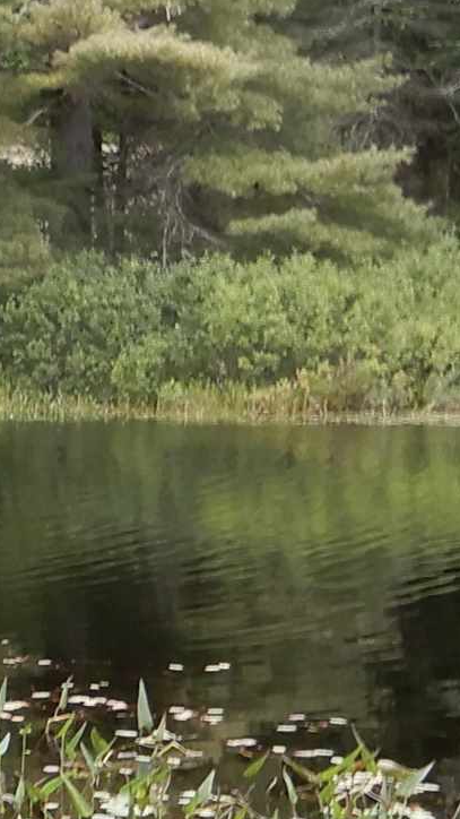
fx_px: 2408
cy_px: 576
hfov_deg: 10.2
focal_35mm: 111
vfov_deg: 19.2
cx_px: -422
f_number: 3.4
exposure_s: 1/80
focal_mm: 4.3
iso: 80
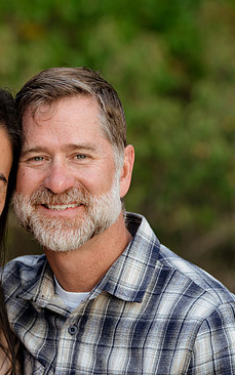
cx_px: -19
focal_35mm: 270
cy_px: 195
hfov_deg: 4.9
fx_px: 2765
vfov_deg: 7.8
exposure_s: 1/200
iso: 640
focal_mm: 167
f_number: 5.6
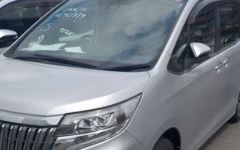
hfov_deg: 41.8
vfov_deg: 26.5
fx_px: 314
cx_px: 104
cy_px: 112
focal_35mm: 48
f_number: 3.3
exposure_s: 1/2000
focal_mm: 4.1
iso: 125
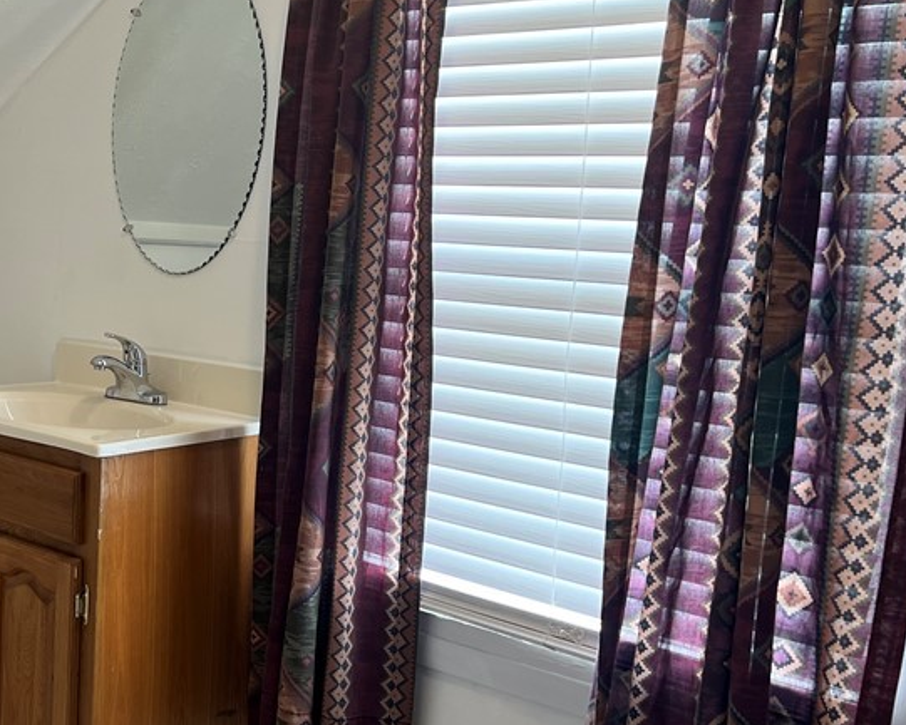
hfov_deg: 36.7
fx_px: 1287
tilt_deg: -8.5
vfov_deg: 31.4
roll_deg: -1.9
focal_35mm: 48
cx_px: 121
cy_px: 409
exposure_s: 1/120
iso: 80
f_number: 1.5
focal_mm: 5.7
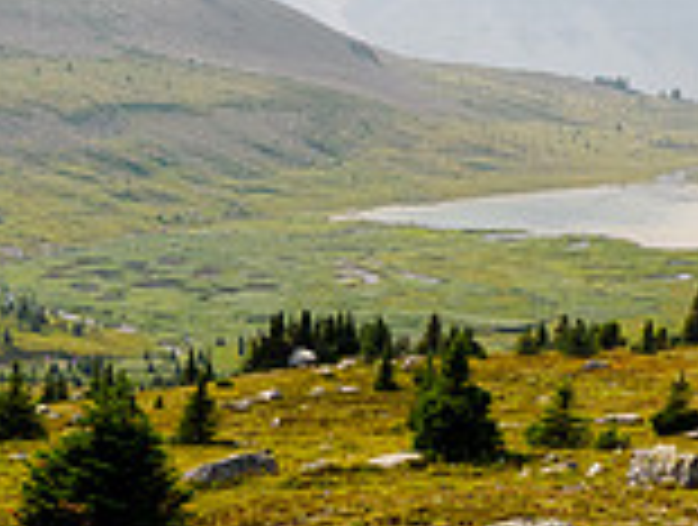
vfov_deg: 15.2
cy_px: 110
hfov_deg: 19.9
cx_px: 608
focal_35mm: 97
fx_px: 1960
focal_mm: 13
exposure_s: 1/200
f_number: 8
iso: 200
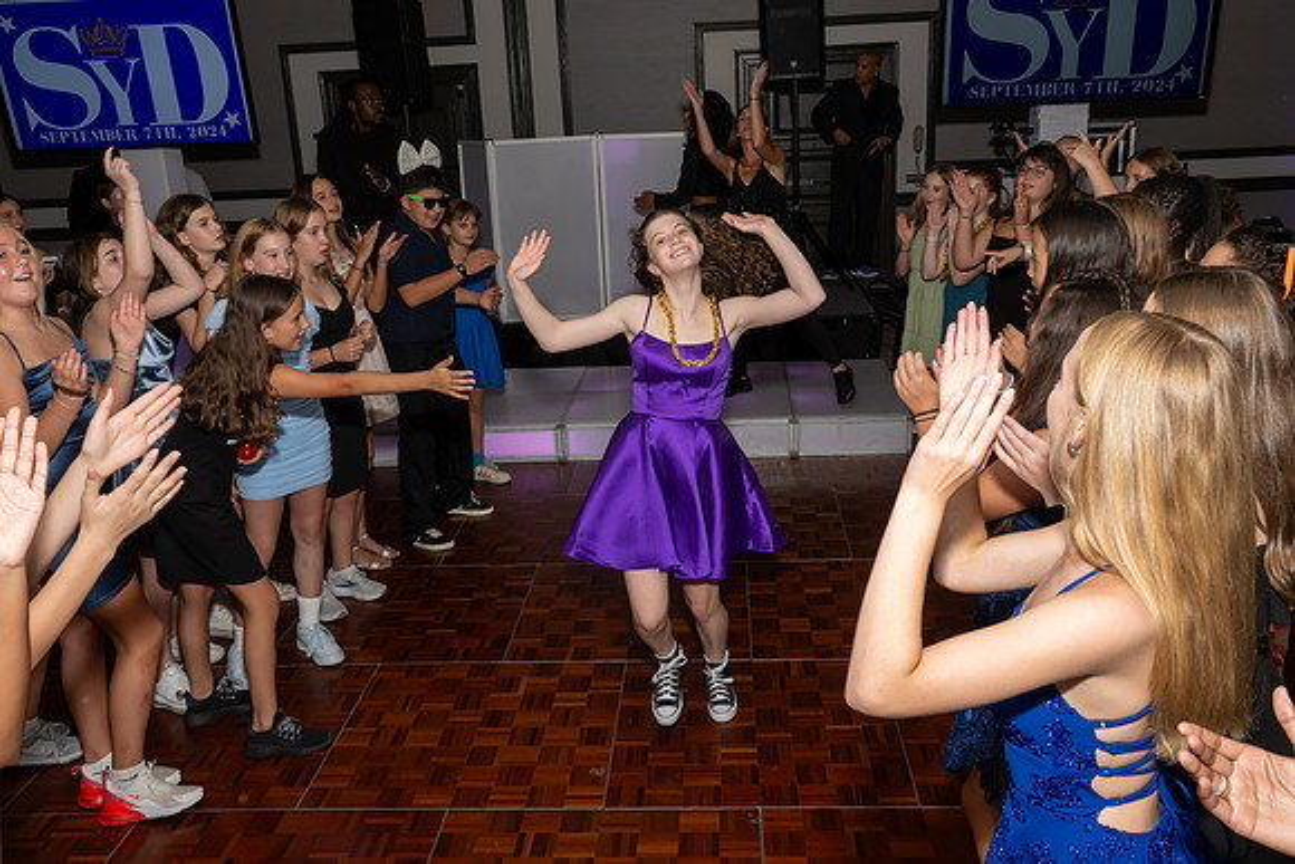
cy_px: 425
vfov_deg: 41.9
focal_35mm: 31
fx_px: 1129
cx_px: 669
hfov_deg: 59.7
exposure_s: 1/250
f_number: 9
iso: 1000
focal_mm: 20
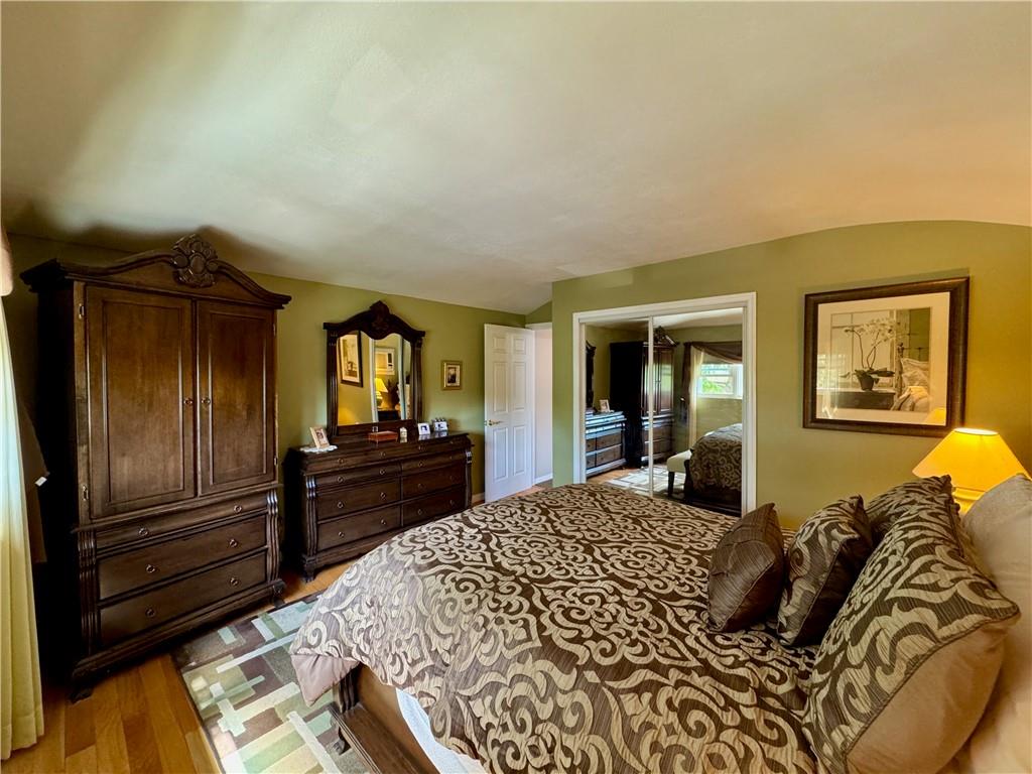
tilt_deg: -2.9
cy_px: 387
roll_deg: -0.6
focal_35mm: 14
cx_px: 516
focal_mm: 2.22
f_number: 2.2
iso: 400
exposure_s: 1/60
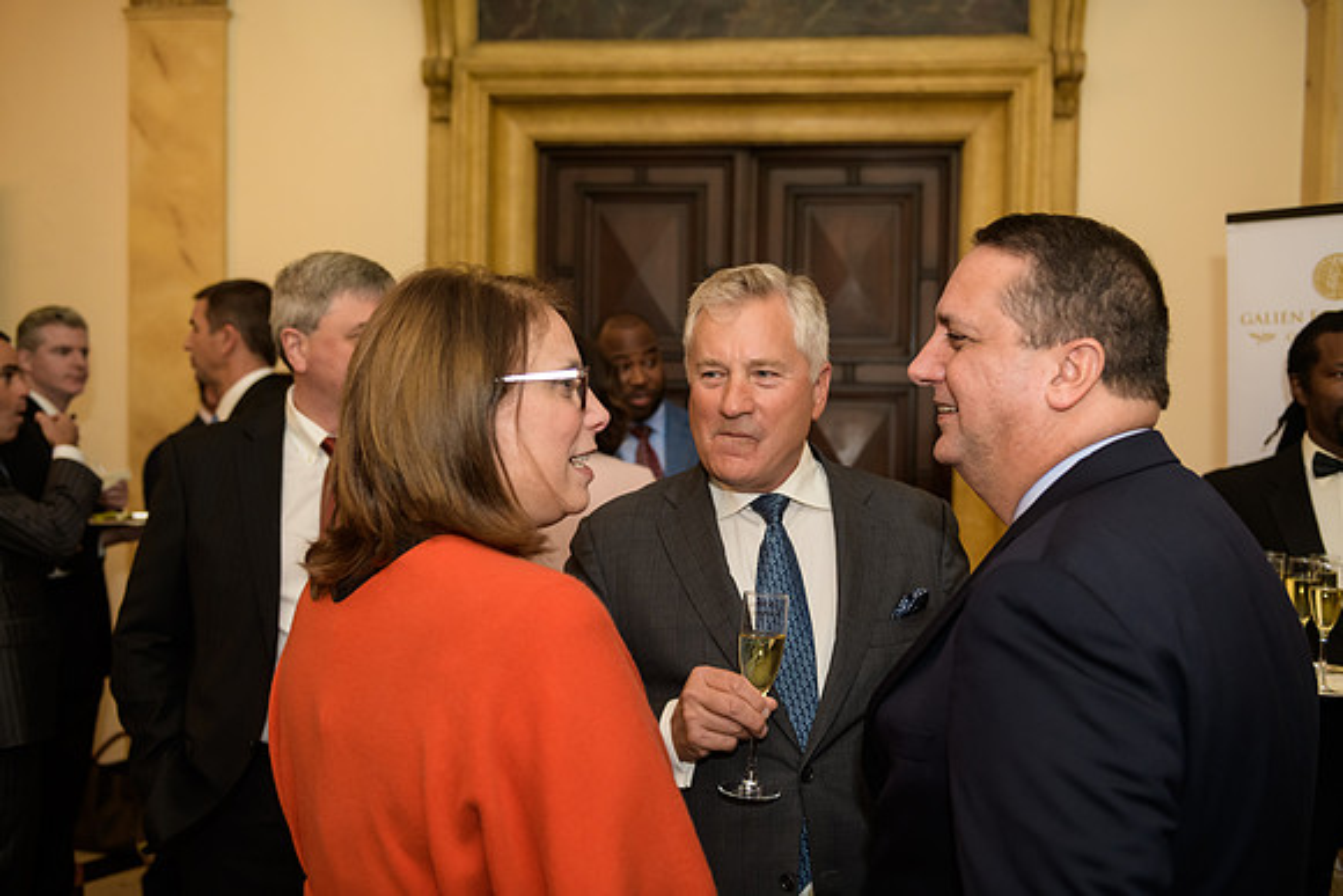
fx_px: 1306
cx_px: 672
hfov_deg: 54.4
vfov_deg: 37.9
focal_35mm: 35
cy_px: 448
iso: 1000
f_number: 3.2
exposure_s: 1/125
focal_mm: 35
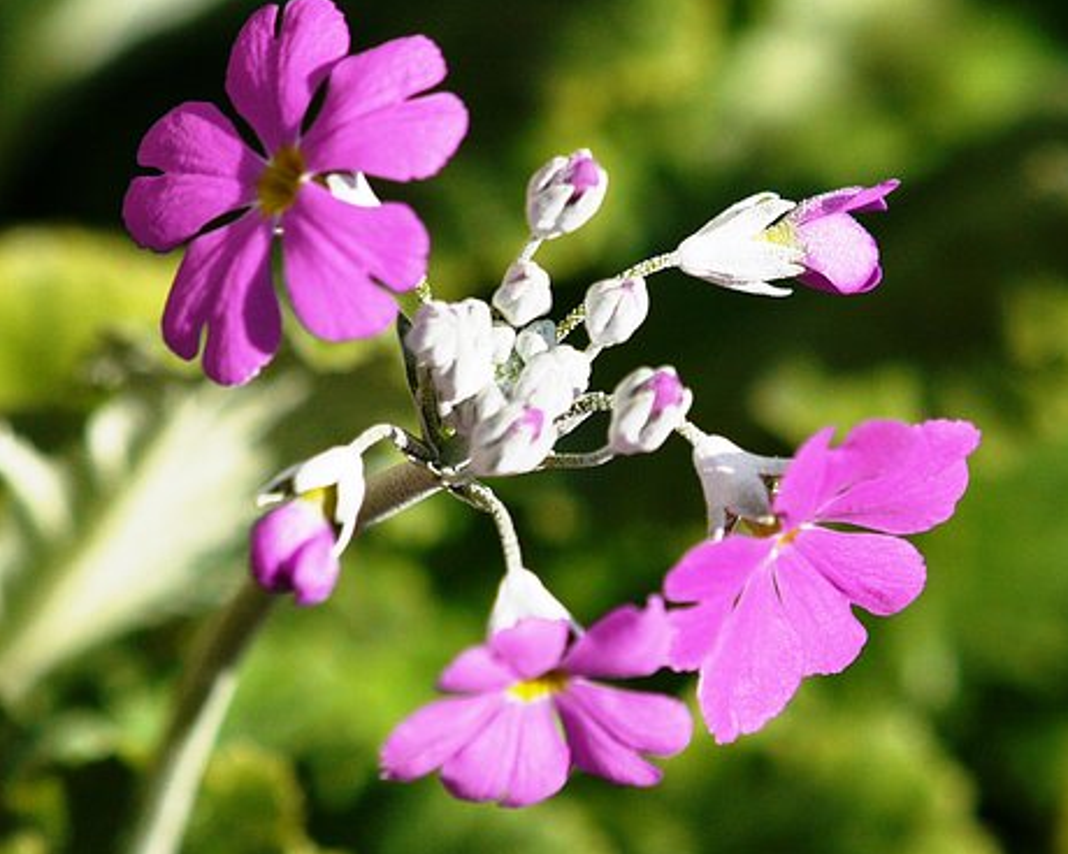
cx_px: 555
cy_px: 427
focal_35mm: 435
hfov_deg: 4.4
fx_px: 13750
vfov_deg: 3.6
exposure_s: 1/2000
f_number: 5
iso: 200
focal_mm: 200
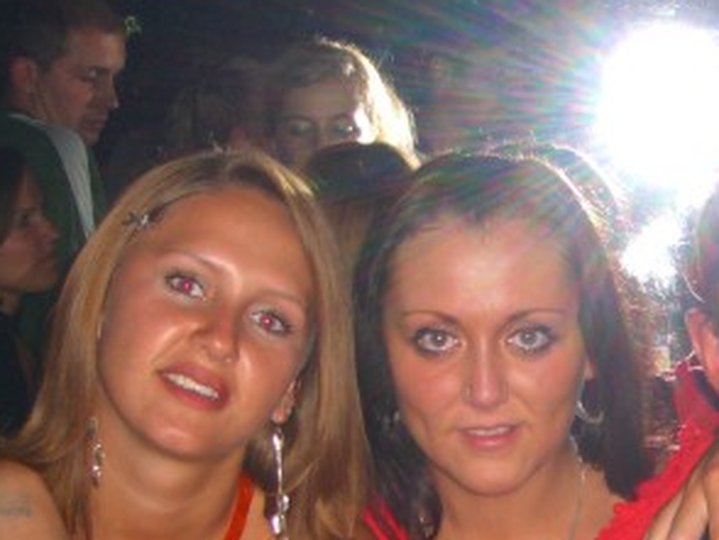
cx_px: 770
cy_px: 508
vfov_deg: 11.8
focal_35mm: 125
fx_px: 2598
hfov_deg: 15.4
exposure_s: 1/60
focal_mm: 9.5
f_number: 3.1
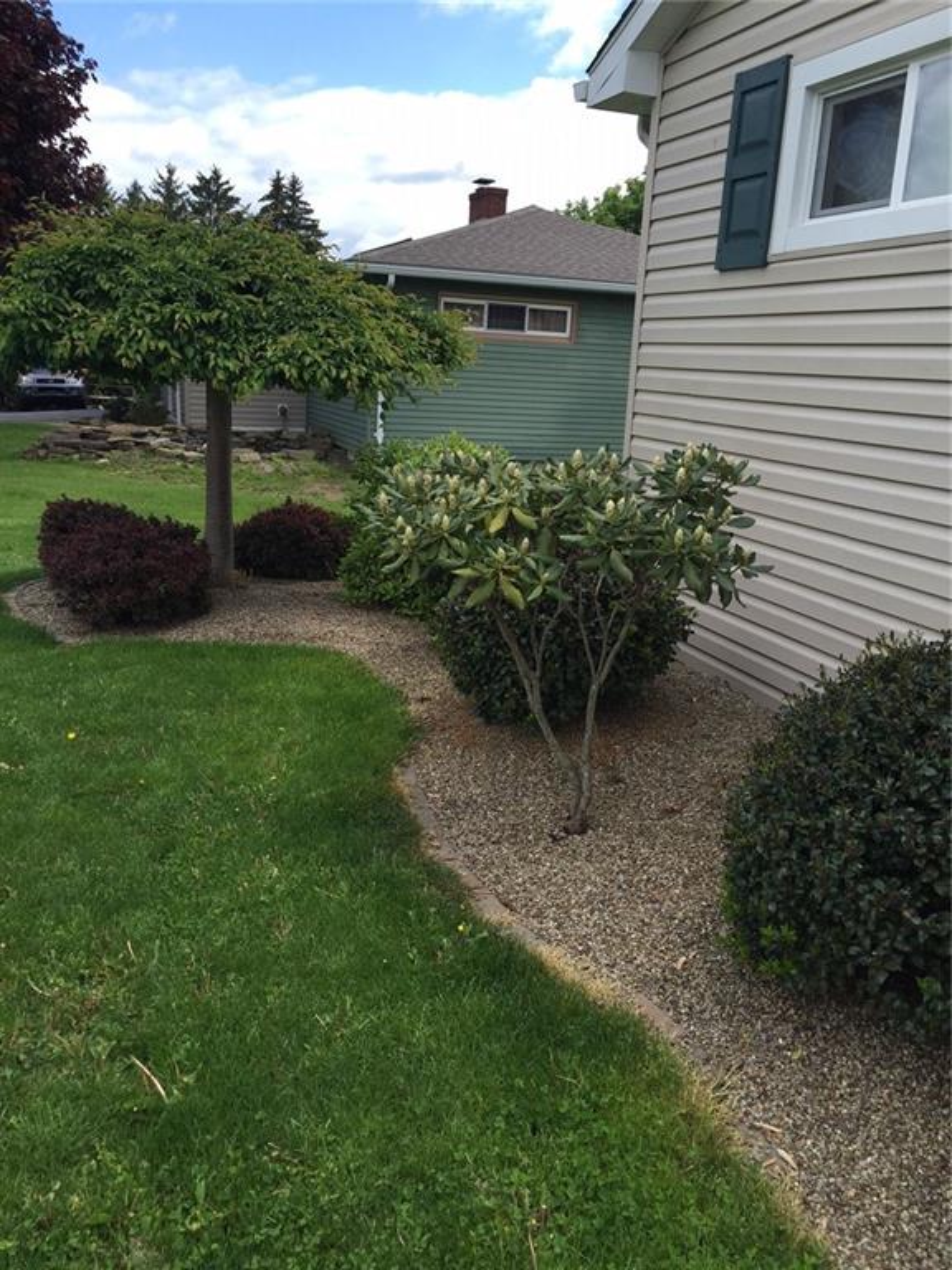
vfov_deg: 61.7
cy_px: 635
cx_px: 476
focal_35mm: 29
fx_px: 1063
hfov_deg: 48.2
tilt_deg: -12.7
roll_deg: -2.9
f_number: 2.2
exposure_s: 1/1068
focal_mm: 4.15
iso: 32
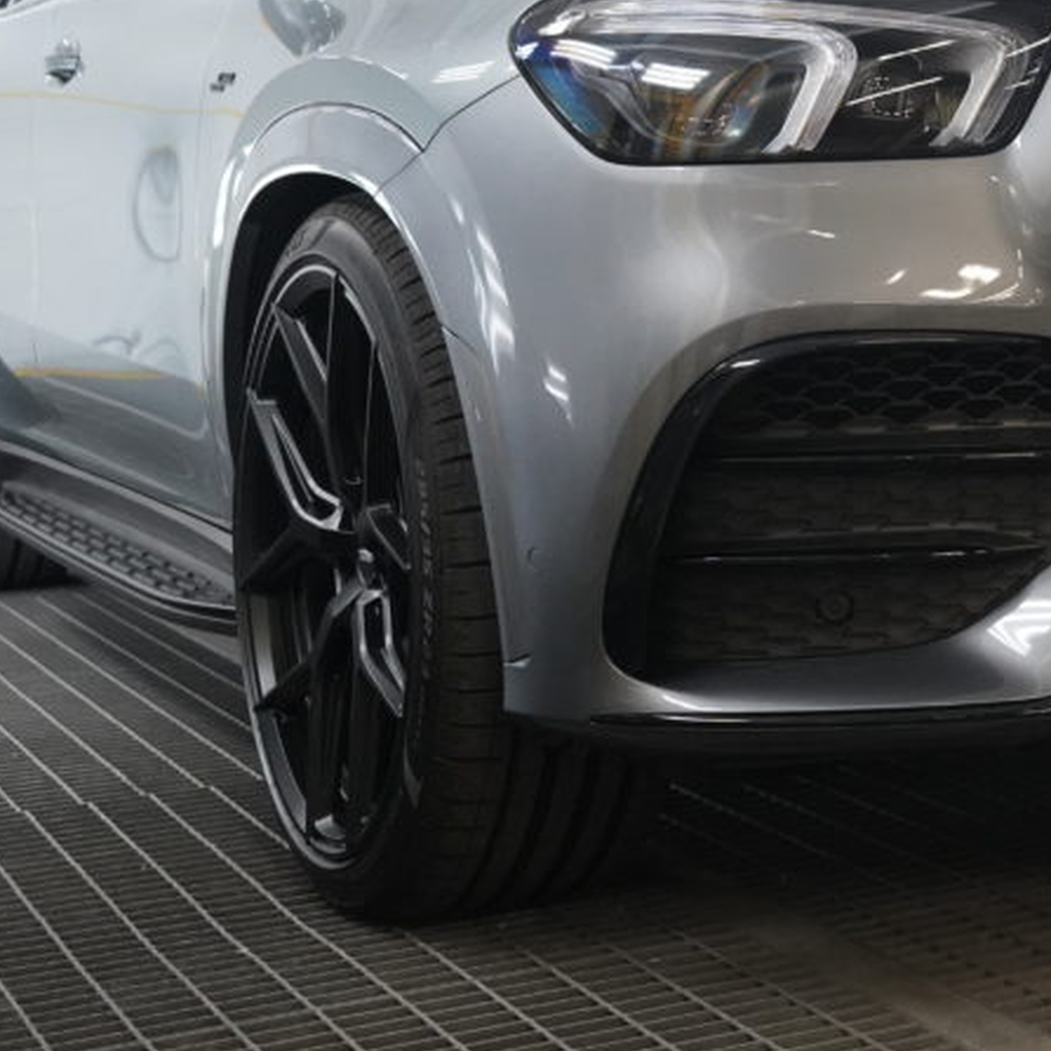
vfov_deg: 23.8
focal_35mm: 72
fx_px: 2473
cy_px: 319
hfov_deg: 23.4
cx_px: 948
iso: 6400
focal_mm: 37
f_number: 5
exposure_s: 1/160
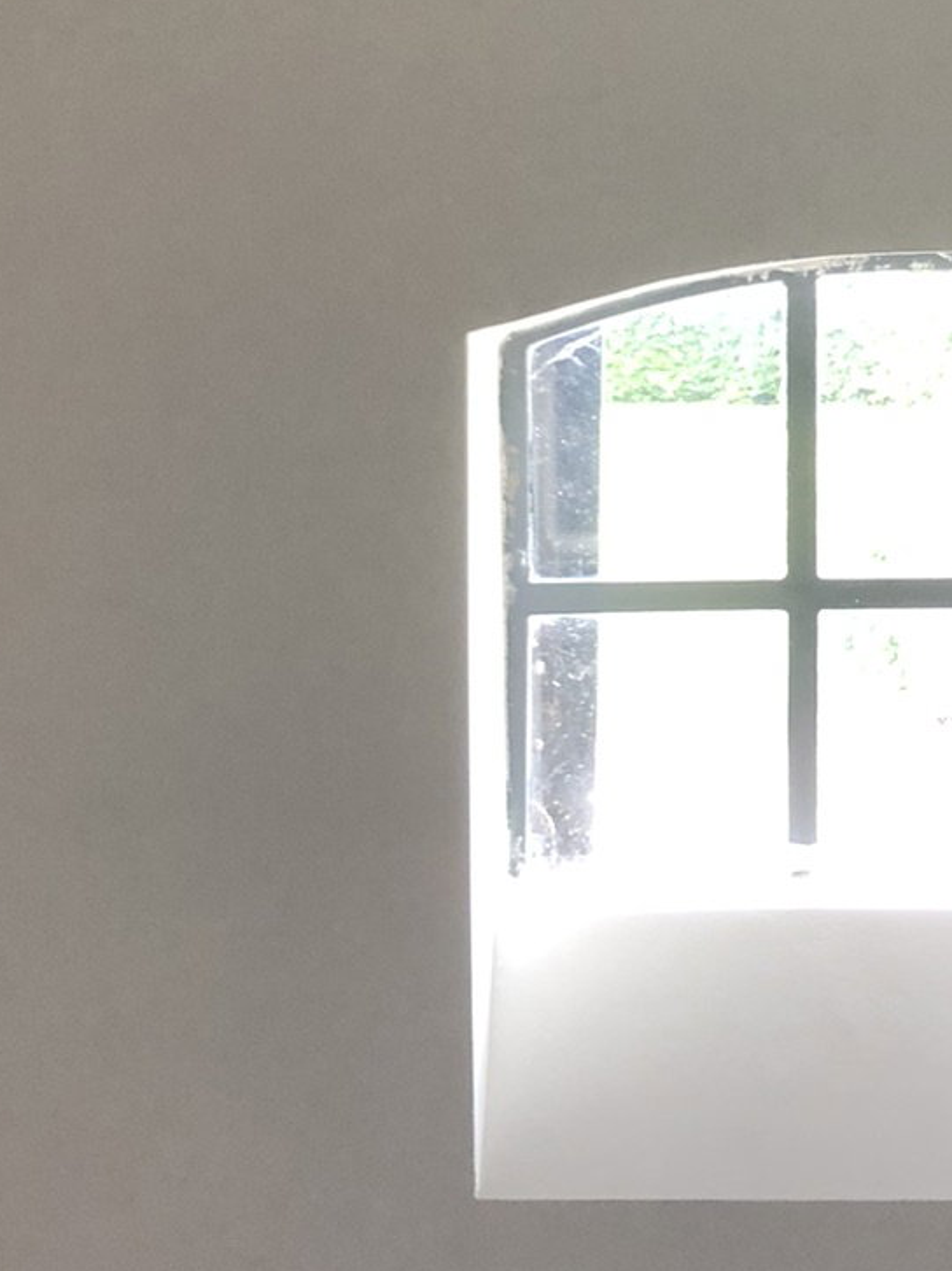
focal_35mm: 79
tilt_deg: +1.3
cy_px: 172
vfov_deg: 24.2
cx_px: 954
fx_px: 2899
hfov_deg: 18.2
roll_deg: +0.1
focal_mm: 3.99
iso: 32
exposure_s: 1/30
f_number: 1.8
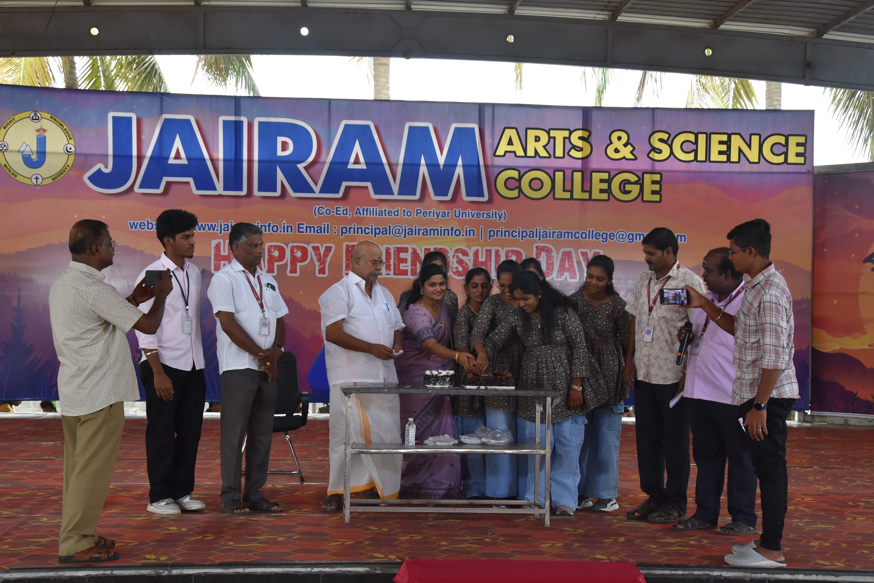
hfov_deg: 33.4
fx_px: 1457
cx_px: 437
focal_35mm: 60
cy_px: 292
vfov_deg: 22.6
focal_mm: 40
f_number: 7.1
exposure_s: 1/200
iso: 800
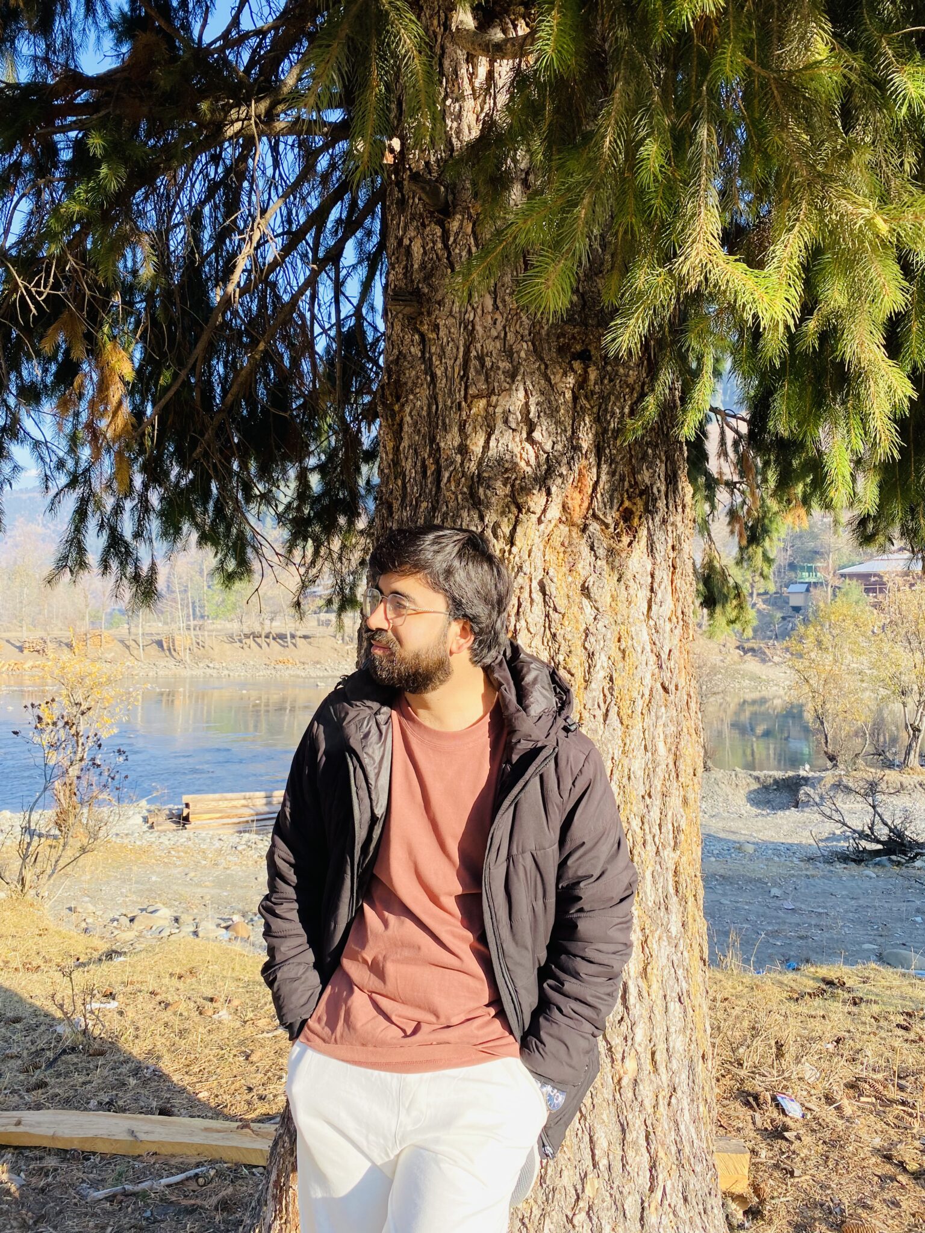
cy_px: 616
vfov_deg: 67.3
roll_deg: -0.4
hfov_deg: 53.1
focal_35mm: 26
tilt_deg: +0.8
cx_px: 462
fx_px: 926
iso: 32
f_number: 1.8
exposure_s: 1/401
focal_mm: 4.25
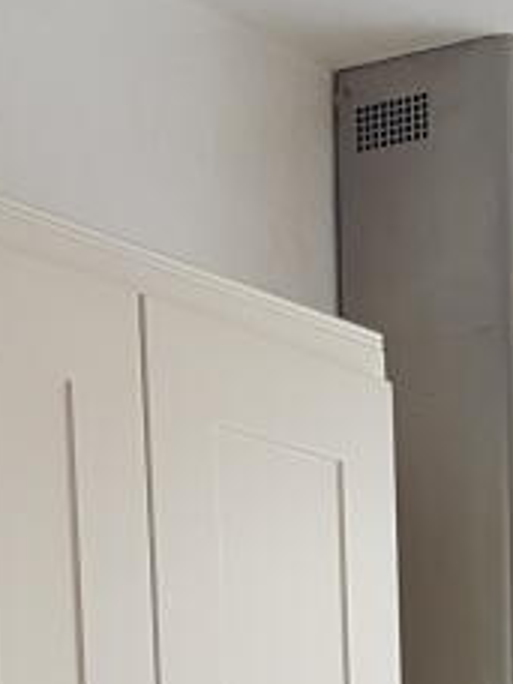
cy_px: 1065
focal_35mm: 117
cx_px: 651
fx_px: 2312
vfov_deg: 15.4
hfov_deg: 12.3
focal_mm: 4.2
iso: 80
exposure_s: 1/100
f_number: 1.7
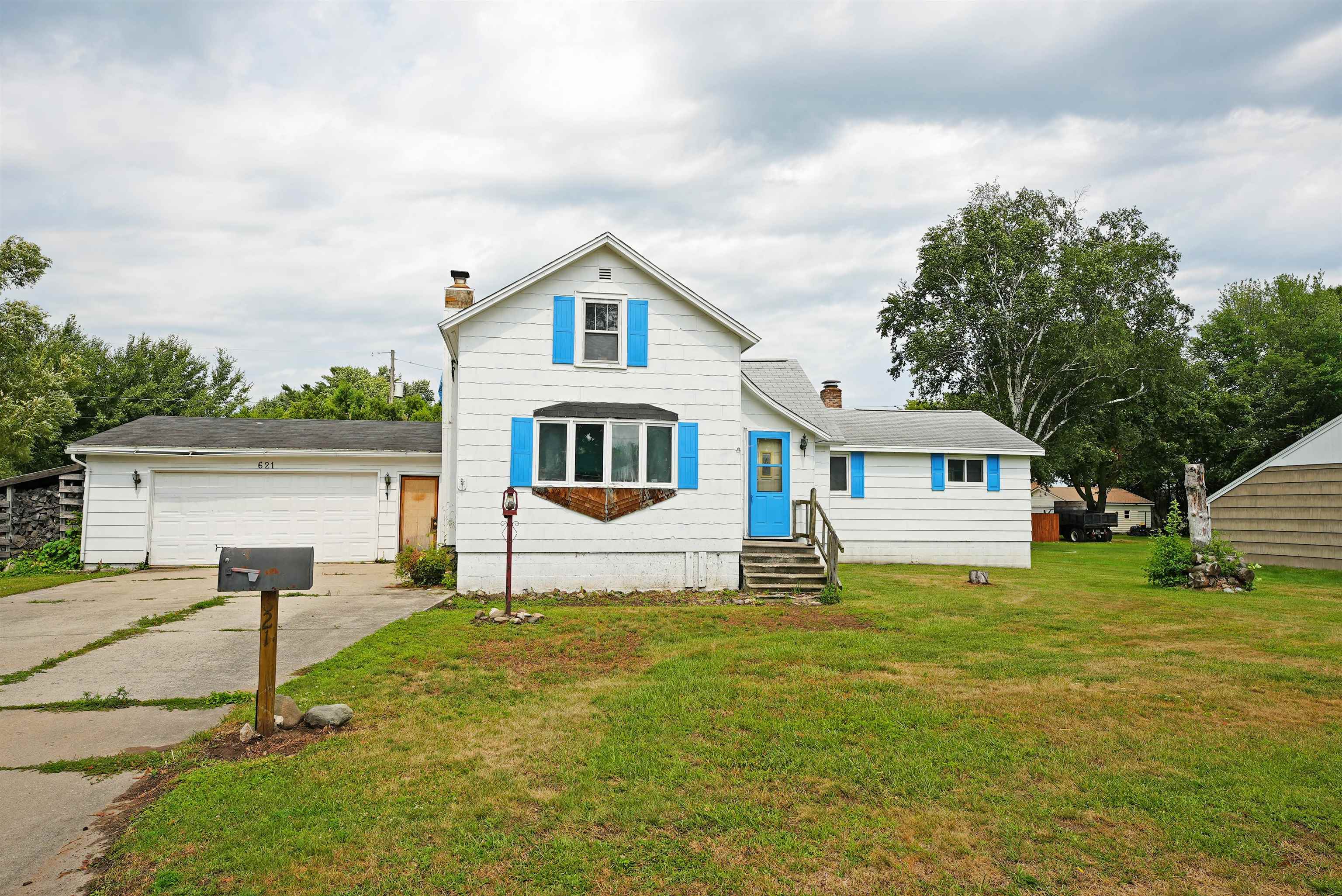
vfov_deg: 56.8
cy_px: 448
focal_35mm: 22
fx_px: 828
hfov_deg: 78.1
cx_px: 671
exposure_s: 1/160
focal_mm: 22.2
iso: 80
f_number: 10
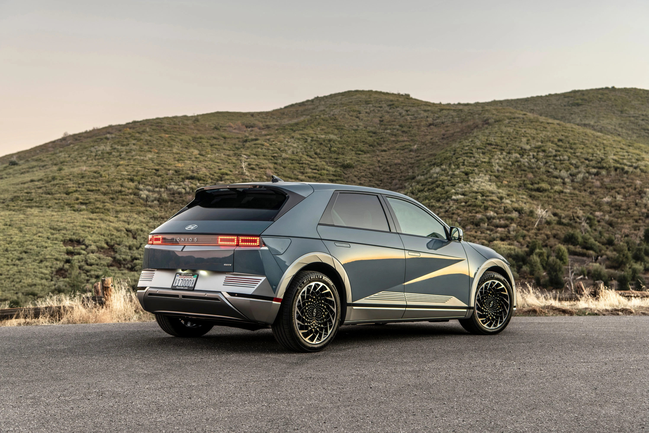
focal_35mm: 50
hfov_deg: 39.6
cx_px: 324
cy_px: 216
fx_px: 901
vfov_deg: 27.0
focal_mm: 50
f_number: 5
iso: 64
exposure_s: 1/6
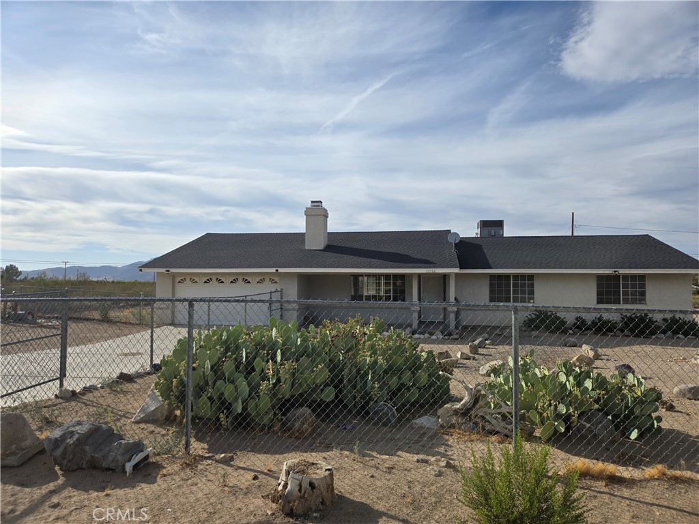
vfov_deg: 58.9
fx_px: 464
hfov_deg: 73.9
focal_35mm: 23
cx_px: 350
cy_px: 262
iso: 25
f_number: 1.8
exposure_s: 1/2701
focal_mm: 5.4
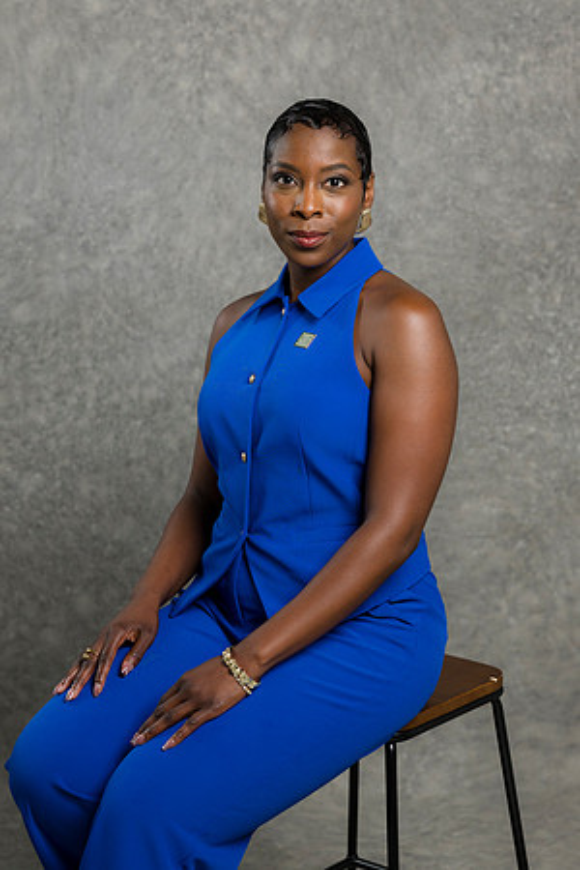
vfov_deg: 23.9
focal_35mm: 85
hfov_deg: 16.1
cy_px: 435
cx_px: 290
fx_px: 2054
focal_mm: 85
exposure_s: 1/200
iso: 125
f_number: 5
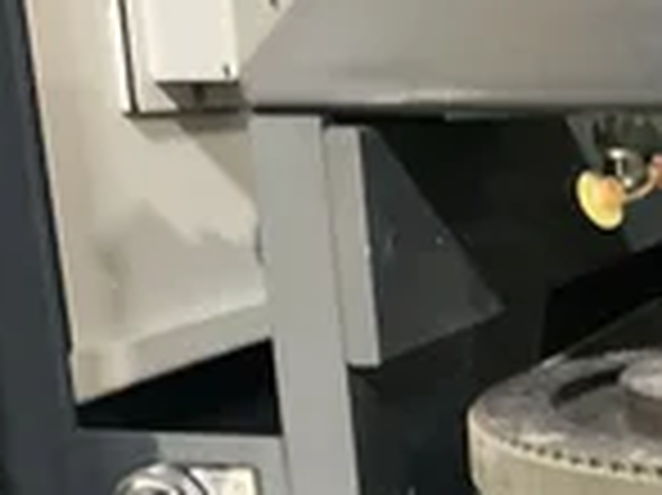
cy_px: 531
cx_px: 779
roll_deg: +0.0
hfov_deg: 22.9
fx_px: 1510
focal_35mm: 79
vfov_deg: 18.0
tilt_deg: -18.9
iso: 640
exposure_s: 1/25
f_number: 1.8
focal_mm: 3
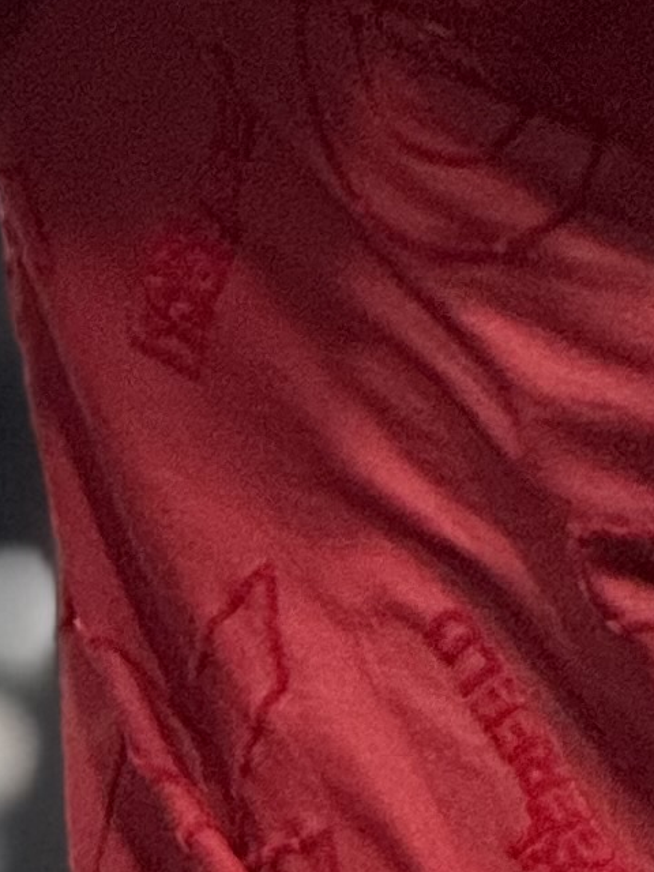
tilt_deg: -0.3
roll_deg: -1.5
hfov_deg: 2.0
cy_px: -508
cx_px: 985
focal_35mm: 756
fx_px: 19044
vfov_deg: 2.6
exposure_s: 1/33
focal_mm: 15.66
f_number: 2.8
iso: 500
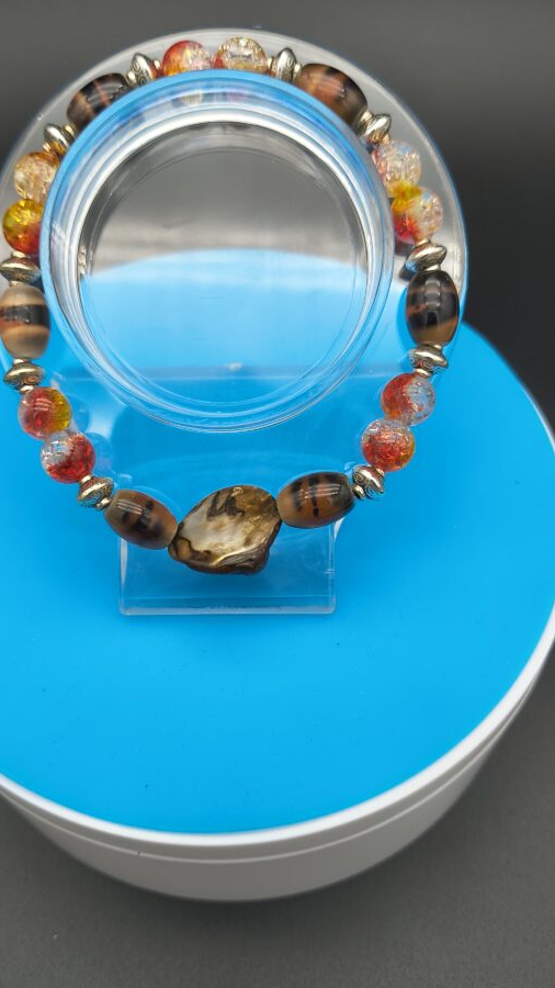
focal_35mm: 31
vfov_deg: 62.6
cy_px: 472
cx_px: 252
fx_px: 811
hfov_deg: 37.7
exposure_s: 1/120
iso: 427
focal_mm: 4.68
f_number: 1.7
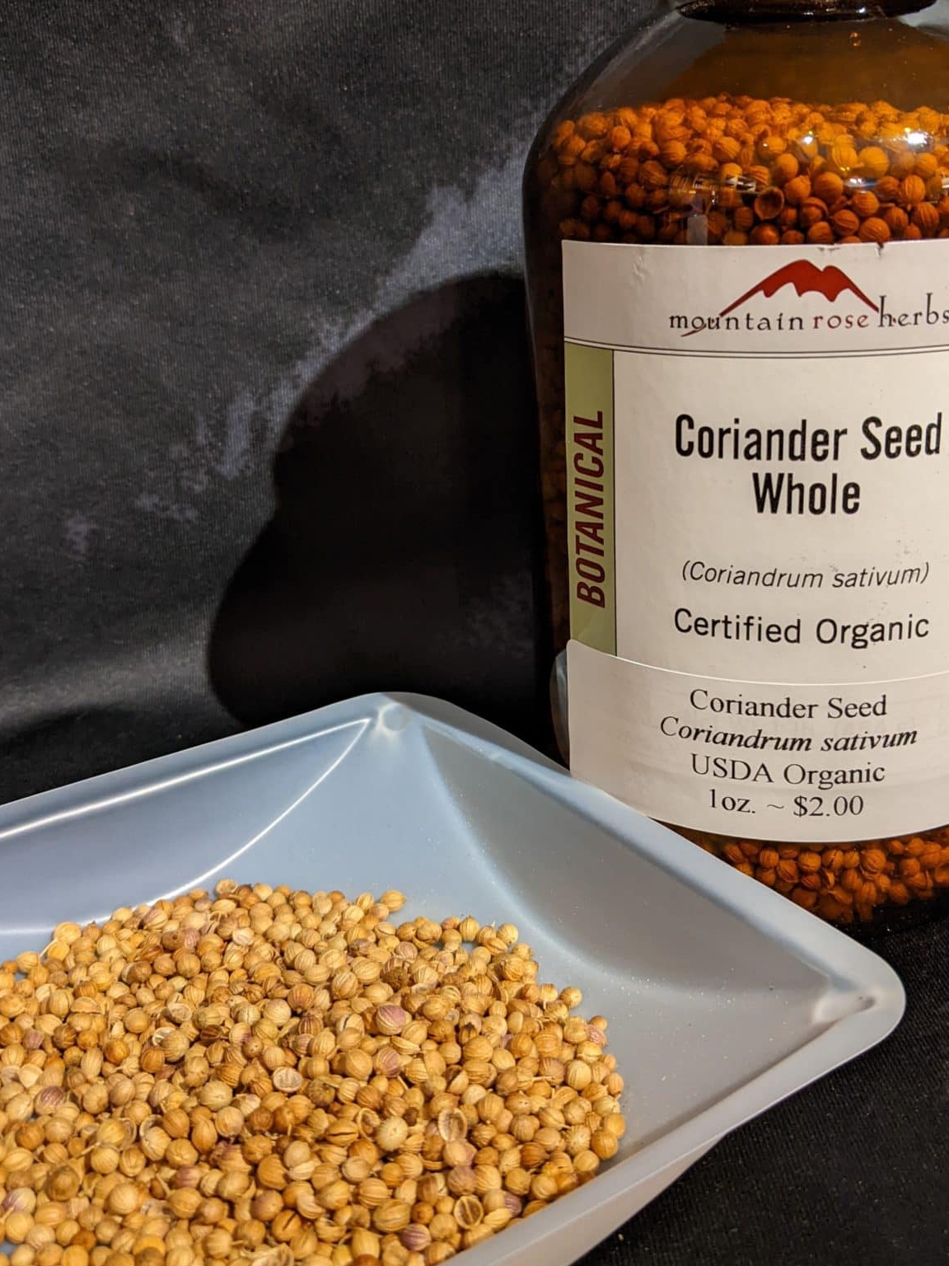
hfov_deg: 39.6
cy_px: 573
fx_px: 1316
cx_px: 505
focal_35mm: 36
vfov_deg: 51.3
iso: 247
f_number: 1.8
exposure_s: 1/24
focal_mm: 4.44
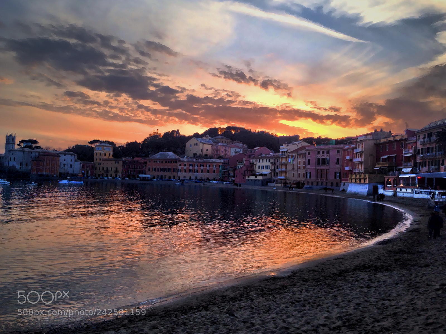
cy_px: 167
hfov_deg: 55.4
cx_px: 223
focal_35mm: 33
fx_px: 425
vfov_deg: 42.9
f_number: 2.4
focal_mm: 4.12
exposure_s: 1/154
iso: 50
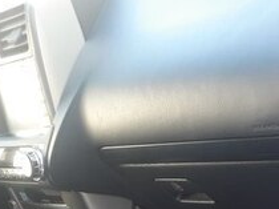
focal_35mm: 85
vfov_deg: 16.1
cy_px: 298
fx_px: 684
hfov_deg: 23.0
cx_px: 143
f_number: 1.9
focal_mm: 3.6
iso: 100
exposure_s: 1/33
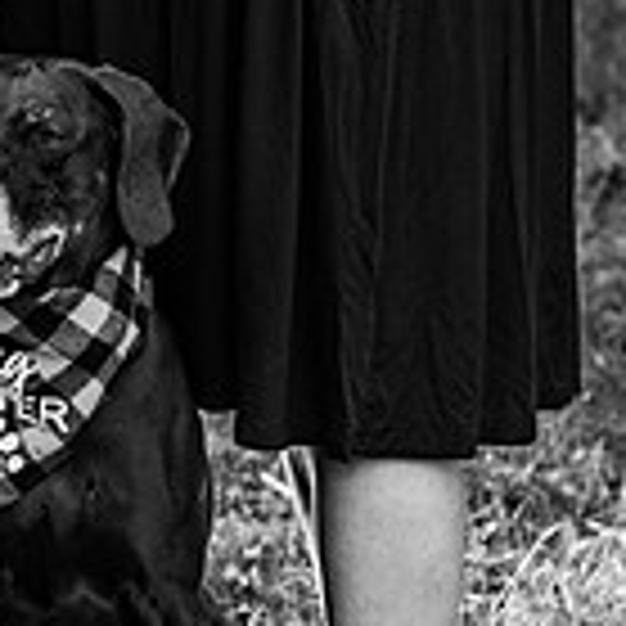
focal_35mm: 234
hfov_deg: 7.5
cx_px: 41
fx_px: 4788
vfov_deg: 7.5
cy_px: 131
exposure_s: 1/200
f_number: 4
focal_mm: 85
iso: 200
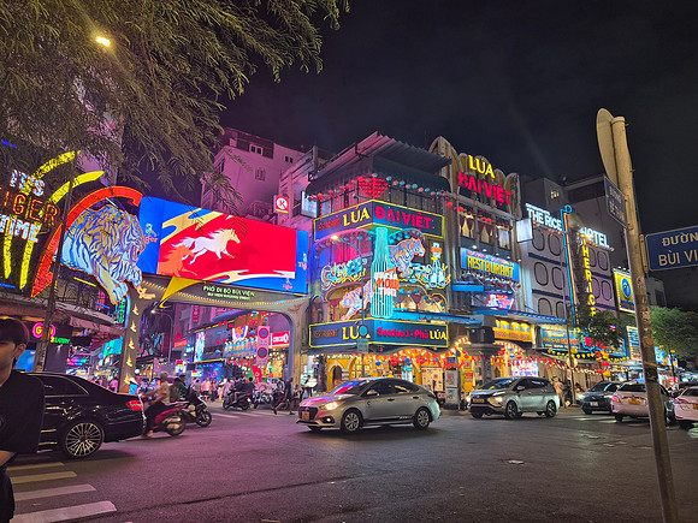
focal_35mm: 23
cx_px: 349
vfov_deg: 58.9
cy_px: 262
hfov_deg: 73.9
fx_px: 464
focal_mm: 5.4
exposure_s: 1/60
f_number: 1.8
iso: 100
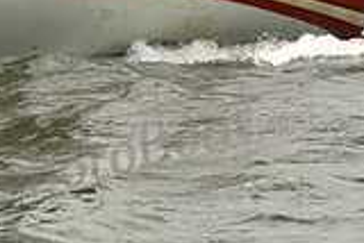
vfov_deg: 5.4
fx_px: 2570
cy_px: -169
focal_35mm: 254
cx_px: -123
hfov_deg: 8.0
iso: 250
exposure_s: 1/800
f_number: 8
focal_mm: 70
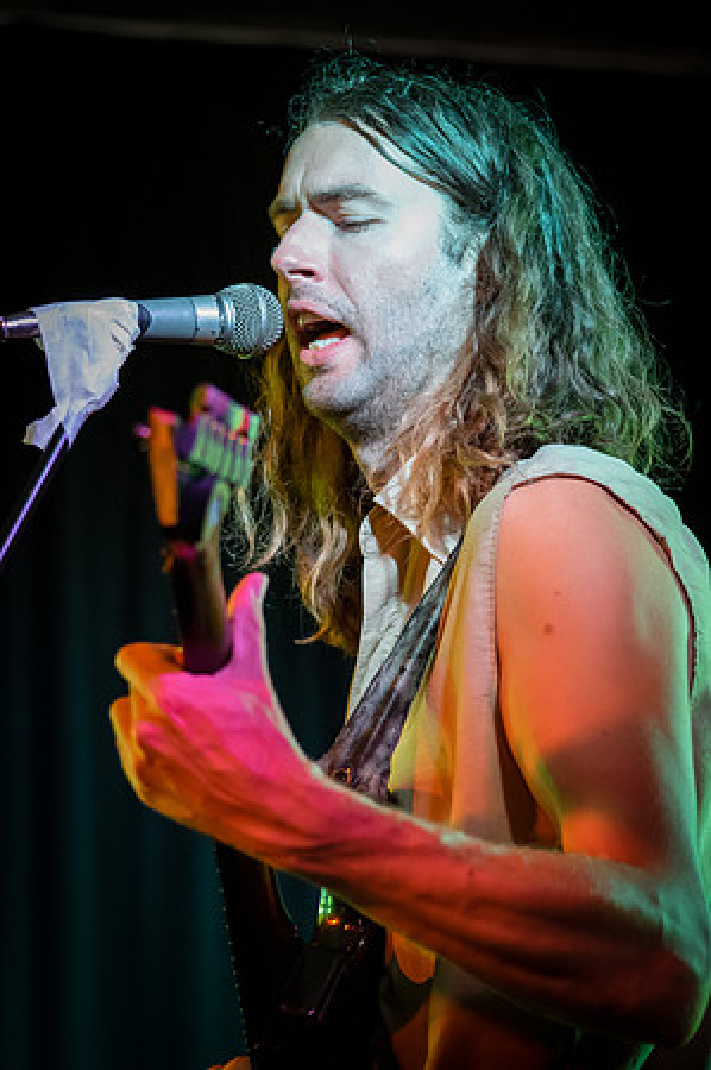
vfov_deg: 13.1
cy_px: 535
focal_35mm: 157
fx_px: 4662
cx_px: 356
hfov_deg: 8.7
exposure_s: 1/160
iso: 2500
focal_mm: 105
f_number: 2.8
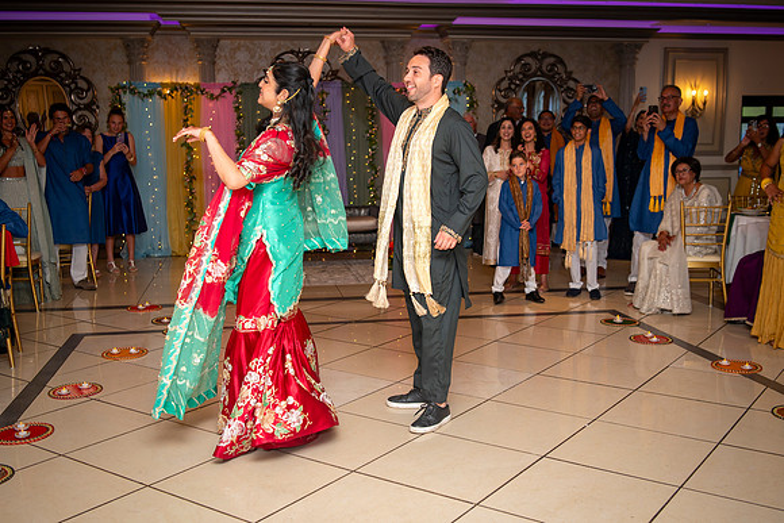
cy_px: 263
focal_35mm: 38
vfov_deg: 34.8
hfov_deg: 50.3
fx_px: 835
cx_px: 391
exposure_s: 1/160
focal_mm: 34
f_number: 2.8
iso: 400
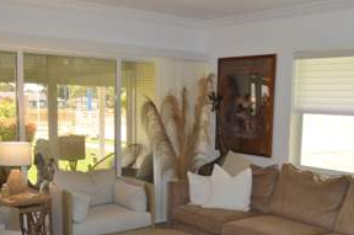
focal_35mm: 45
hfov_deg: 43.3
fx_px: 442
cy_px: 173
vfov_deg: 29.3
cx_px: 224
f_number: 4
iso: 400
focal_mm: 18
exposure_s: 1/100
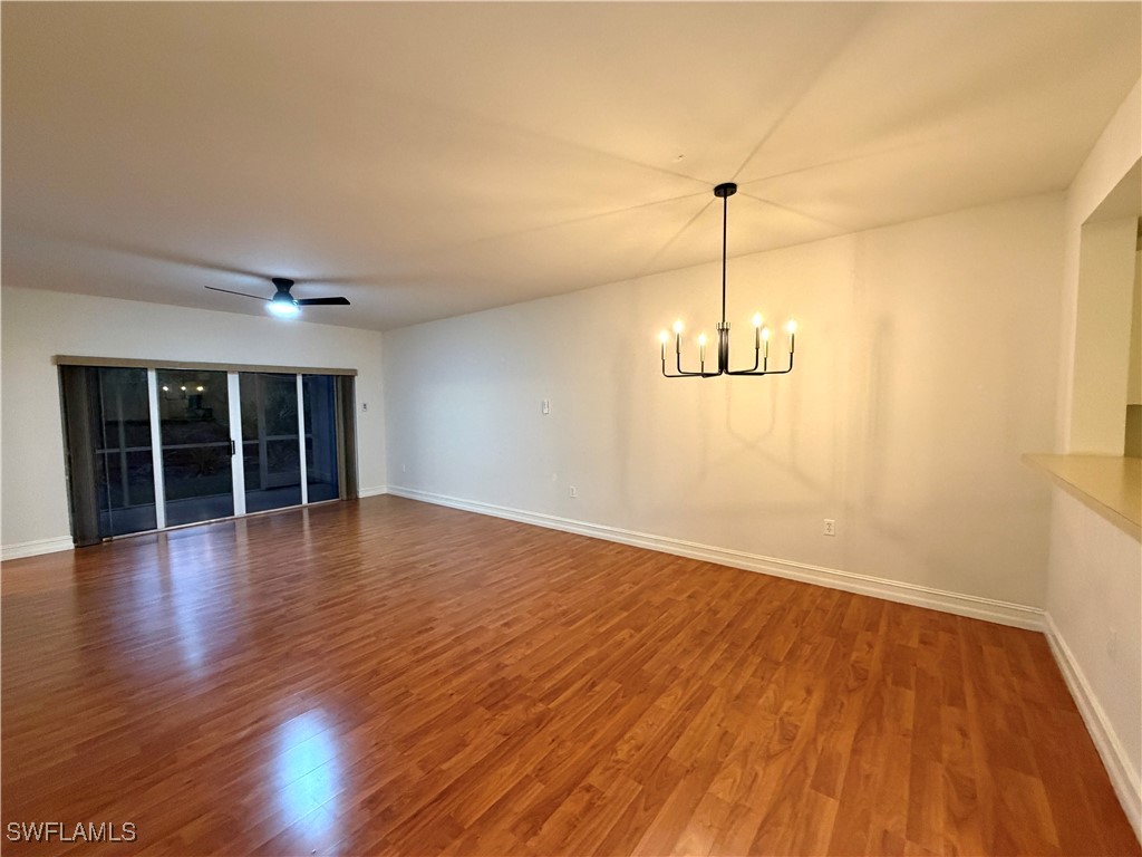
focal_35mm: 14
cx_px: 571
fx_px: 462
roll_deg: +0.6
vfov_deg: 85.7
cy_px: 428
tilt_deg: -3.3
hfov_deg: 102.1
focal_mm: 2.22
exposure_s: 1/60
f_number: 2.2
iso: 500
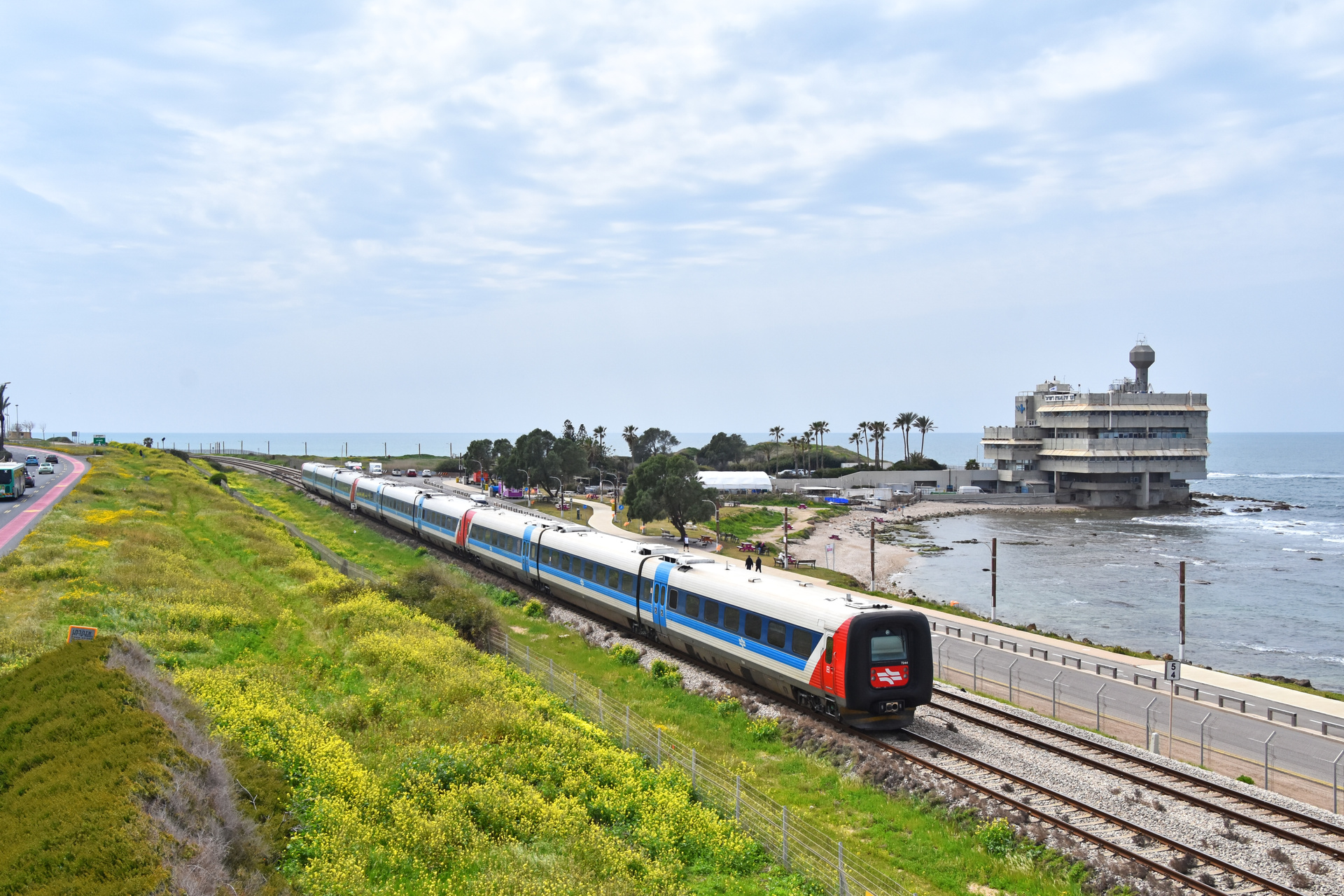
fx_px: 1456
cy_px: 448
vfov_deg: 34.2
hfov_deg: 49.6
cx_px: 672
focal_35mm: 39
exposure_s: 1/2000
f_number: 7.1
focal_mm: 26
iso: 400
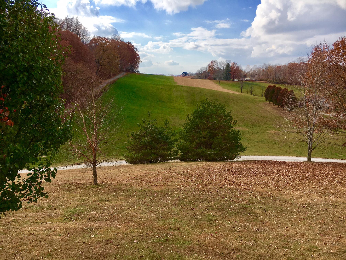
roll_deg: +0.2
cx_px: 173
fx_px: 290
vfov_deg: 48.2
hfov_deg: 61.7
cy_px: 130
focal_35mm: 29
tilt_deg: -11.5
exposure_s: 1/1832
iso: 25
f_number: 2.2
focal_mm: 4.15
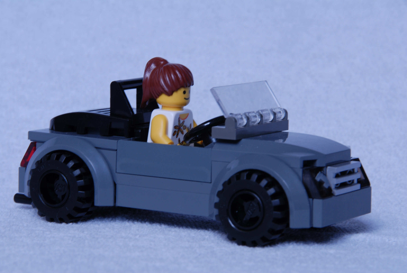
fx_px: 2549
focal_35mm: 225
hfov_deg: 9.1
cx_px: 204
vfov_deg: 6.1
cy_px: 136
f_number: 18
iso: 200
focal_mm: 150
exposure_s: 1/20
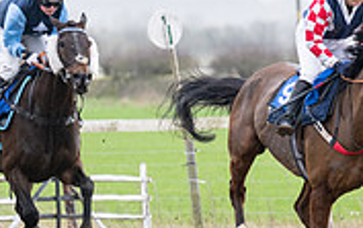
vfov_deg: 1.7
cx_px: 343
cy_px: 141
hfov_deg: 2.8
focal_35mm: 761
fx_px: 7536
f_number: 4
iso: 400
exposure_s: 1/800
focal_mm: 150
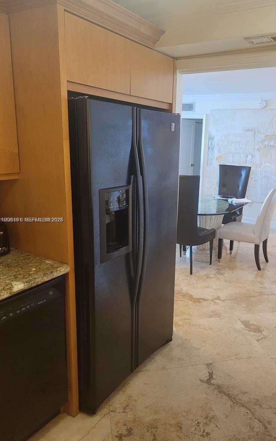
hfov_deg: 44.4
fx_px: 337
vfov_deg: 66.5
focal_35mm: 28
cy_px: 220
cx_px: 162
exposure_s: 1/40
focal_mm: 5.4
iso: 320
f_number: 1.8
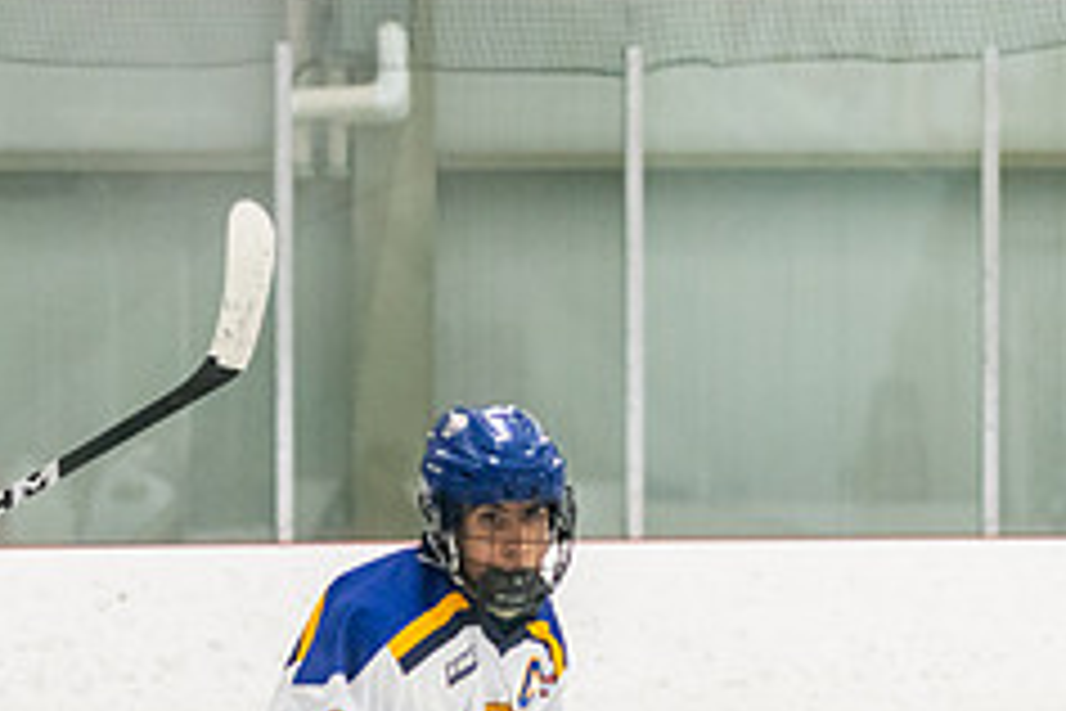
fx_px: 7639
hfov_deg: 8.0
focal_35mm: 258
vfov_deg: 5.3
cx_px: 48
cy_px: 1006
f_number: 2.8
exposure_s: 1/800
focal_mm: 85
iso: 3200
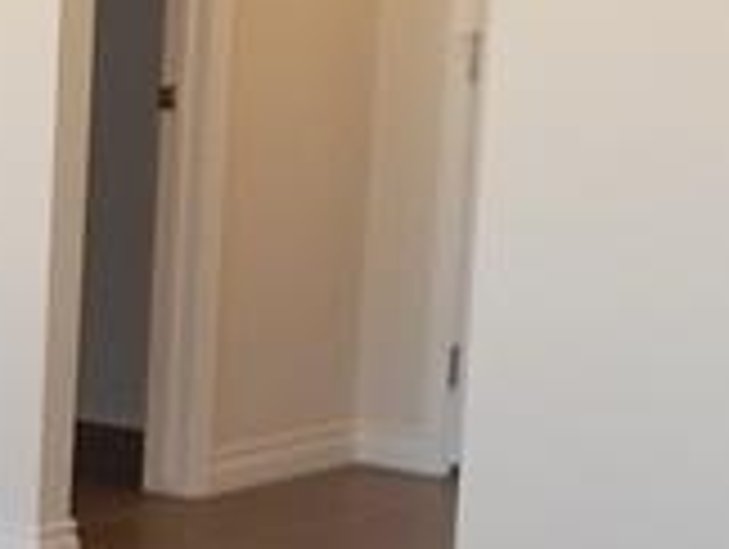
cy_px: 342
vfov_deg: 10.7
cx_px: -1040
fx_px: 2932
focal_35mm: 139
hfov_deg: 11.6
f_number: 3
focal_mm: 4
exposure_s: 1/30
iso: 140
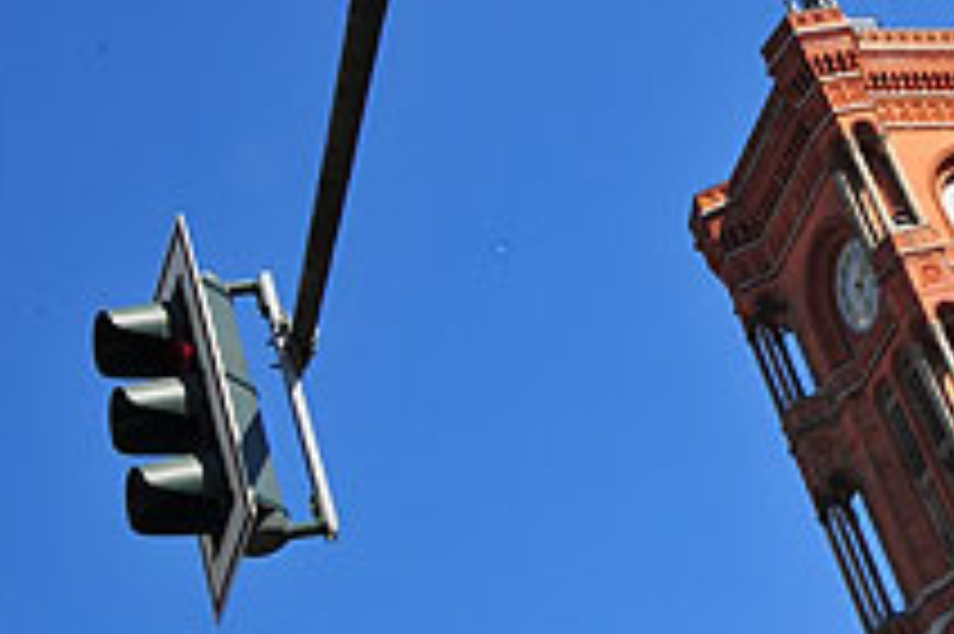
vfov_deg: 15.5
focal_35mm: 86
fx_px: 2279
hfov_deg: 22.6
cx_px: 981
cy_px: -11
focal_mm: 27
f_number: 27
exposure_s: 1/60
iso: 220
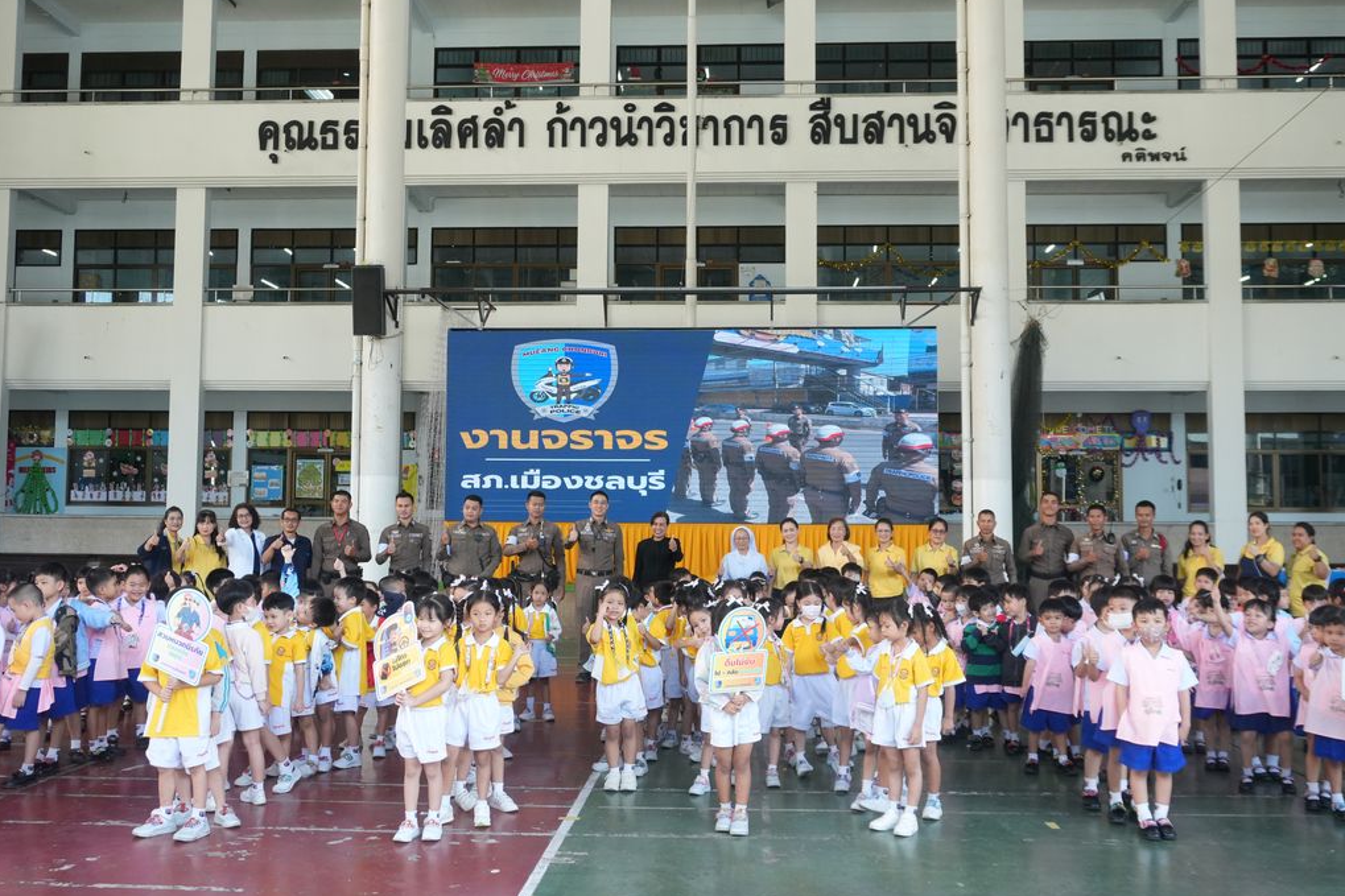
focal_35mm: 34
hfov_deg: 55.8
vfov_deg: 38.9
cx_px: 667
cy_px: 446
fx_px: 1270
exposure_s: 1/250
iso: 1000
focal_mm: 22
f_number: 5.6
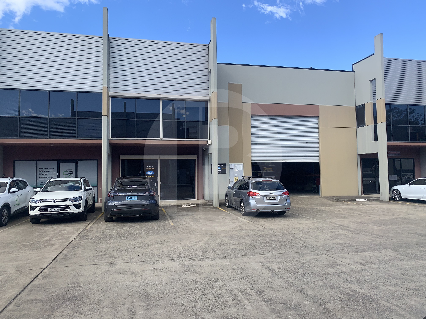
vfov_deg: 53.1
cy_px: 160
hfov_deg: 67.3
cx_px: 213
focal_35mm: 26
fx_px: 320
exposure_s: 1/796
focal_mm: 4.25
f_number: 1.8
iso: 25
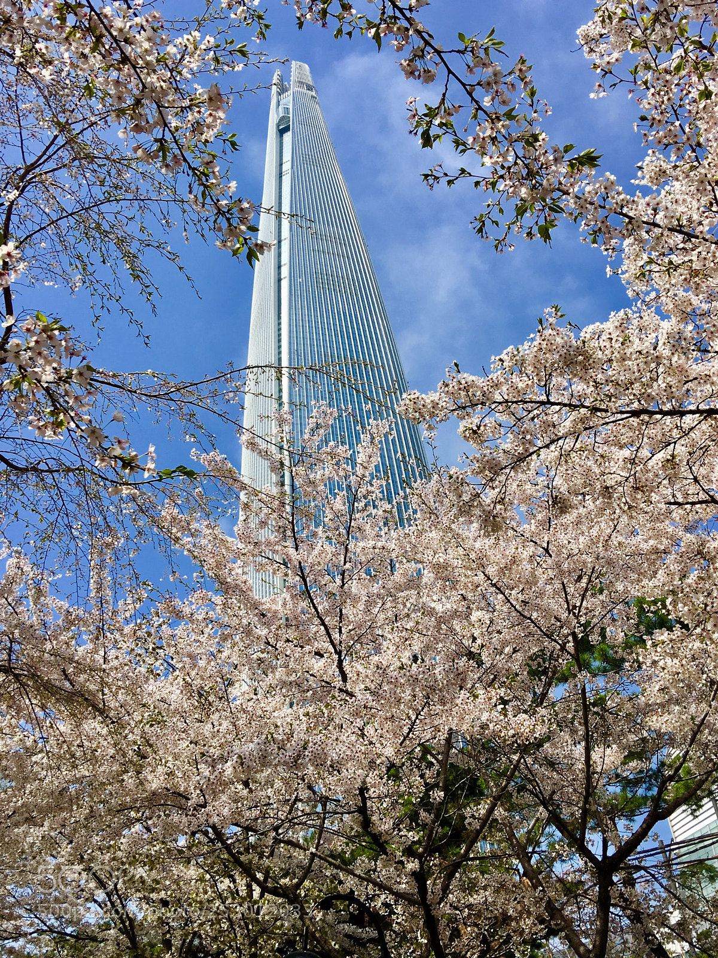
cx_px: 359
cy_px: 479
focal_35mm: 29
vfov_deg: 61.7
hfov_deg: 48.2
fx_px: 802
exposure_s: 1/1570
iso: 25
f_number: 2.2
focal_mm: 4.15
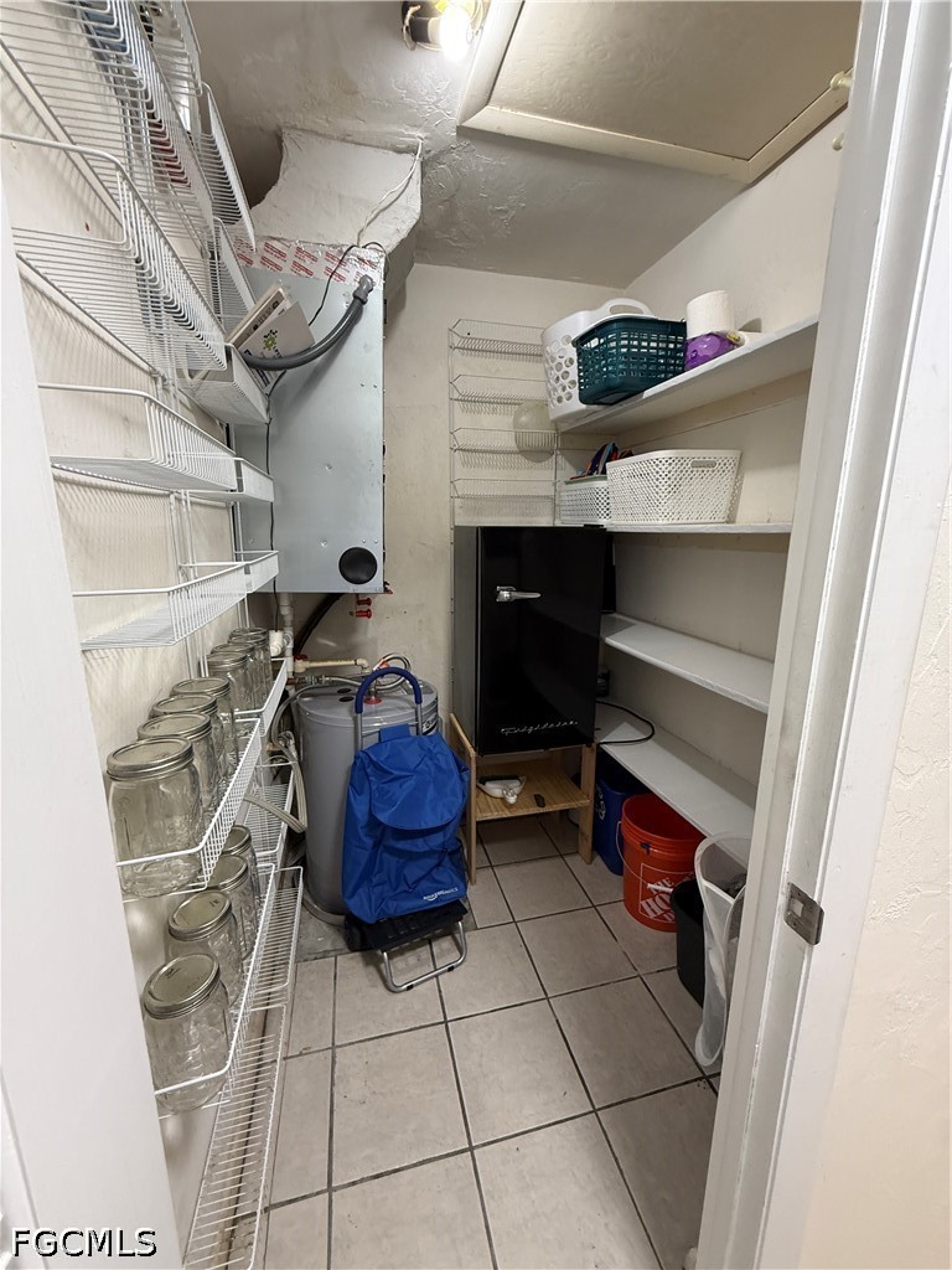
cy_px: 635
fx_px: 513
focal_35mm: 14
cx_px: 476
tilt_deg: -12.0
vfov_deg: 102.1
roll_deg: -1.0
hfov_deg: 85.7
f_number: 2.2
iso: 320
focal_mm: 2.22
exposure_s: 1/60
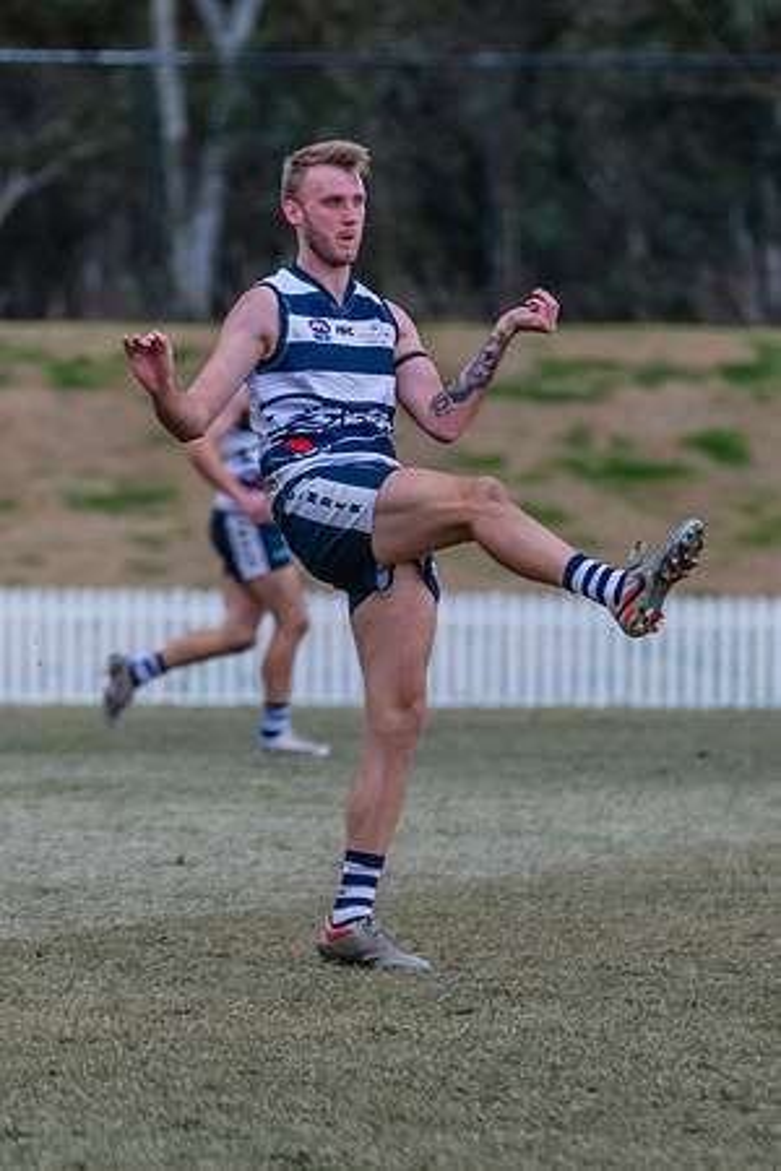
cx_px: 692
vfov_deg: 3.6
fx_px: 18671
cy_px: 558
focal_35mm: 574
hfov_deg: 2.4
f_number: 5.6
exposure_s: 1/1600
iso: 2000
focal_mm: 320
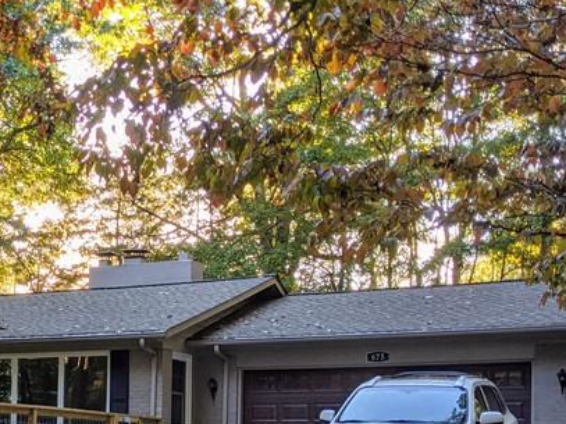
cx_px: 56
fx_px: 1112
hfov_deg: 27.5
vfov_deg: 21.0
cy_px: 407
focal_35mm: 68
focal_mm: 4.38
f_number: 1.73
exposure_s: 1/104
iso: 47
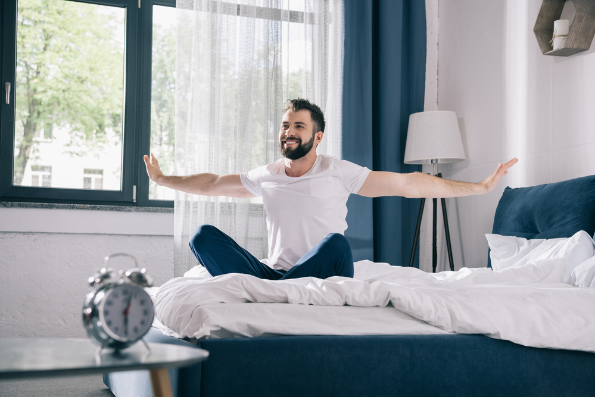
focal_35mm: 52
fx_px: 860
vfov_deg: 26.0
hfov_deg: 38.2
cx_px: 298
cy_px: 198
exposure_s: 1/200
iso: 320
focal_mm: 52
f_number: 4.5
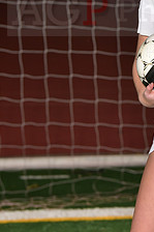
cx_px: 192
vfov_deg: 6.3
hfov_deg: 4.2
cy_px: 3
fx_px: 2082
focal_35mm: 324
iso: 1250
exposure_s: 1/200
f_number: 5
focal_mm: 125
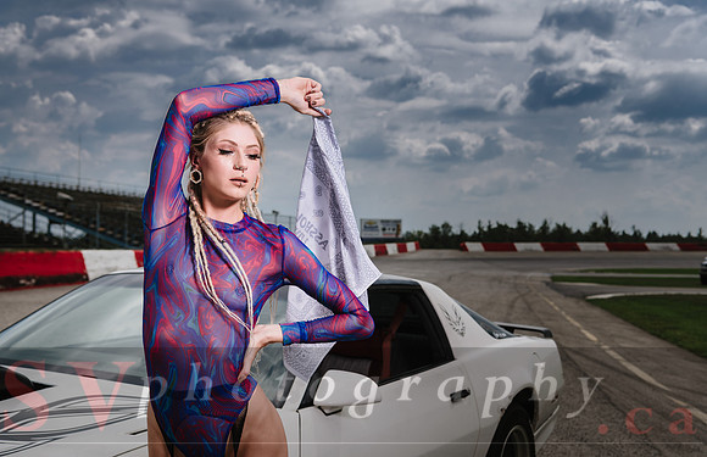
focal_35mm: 47
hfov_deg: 42.5
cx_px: 354
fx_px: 908
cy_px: 223
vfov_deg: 28.3
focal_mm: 46
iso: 40
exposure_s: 1/200
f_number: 5.6
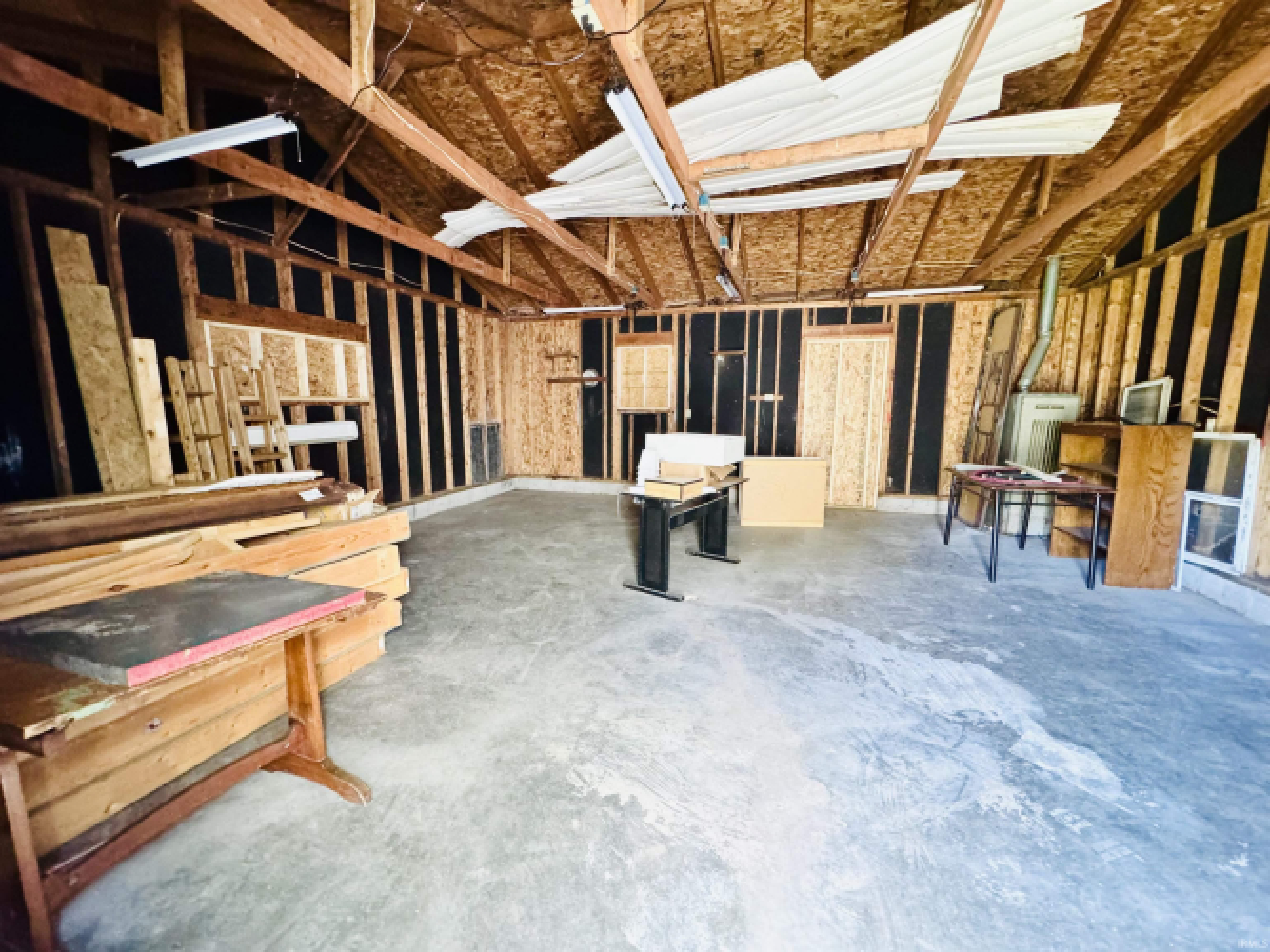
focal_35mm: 14
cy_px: 476
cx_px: 635
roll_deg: -0.7
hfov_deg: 102.1
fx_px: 514
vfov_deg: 85.7
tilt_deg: -8.9
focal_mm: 2.22
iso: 1000
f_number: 2.2
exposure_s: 1/60
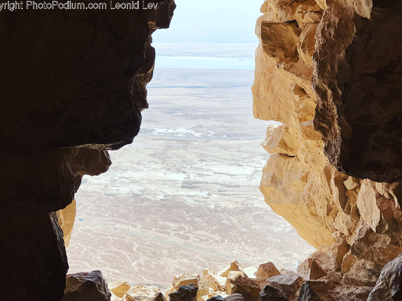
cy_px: 161
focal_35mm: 71
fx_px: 824
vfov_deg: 20.7
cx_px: 204
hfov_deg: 27.4
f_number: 2.2
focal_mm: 7.5
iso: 32
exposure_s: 1/2053
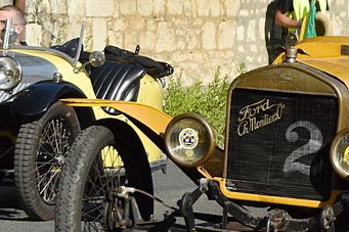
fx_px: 2304
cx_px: 354
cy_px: 158
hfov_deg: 8.6
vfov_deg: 5.8
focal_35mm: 238
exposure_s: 1/400
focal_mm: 45
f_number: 5
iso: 100
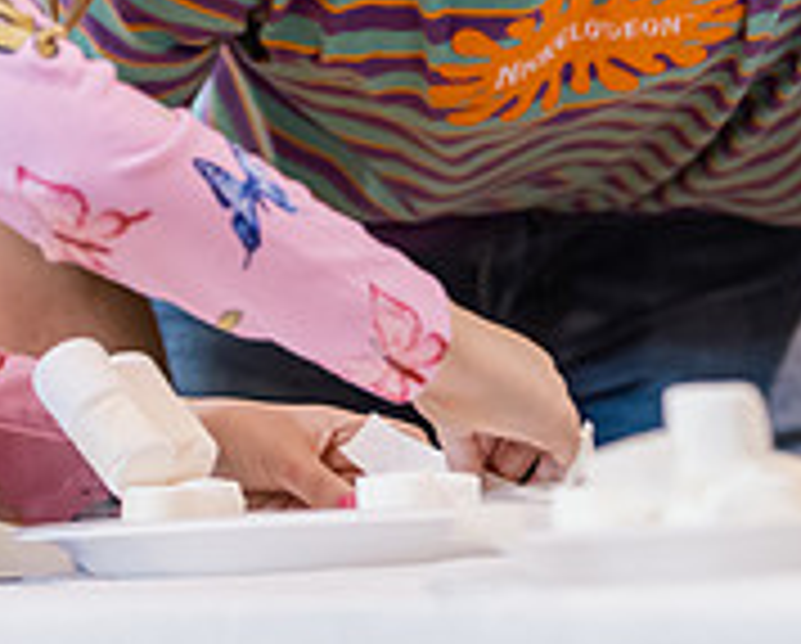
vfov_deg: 5.3
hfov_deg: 6.7
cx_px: 428
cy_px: -151
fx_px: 6886
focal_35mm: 290
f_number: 3.2
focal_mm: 95
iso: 1250
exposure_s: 1/160
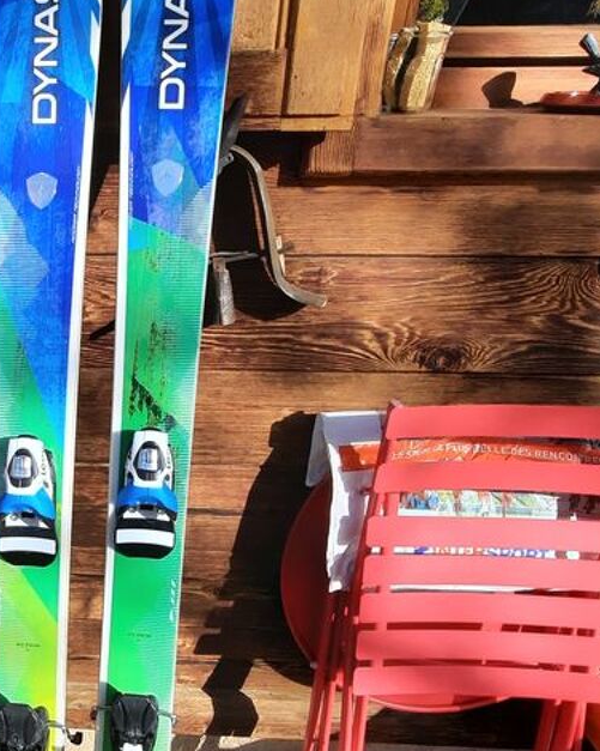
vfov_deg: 63.2
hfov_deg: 49.4
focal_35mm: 27
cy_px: 467
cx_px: 104
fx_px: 600
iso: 40
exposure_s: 1/998
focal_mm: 1.74
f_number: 2.2
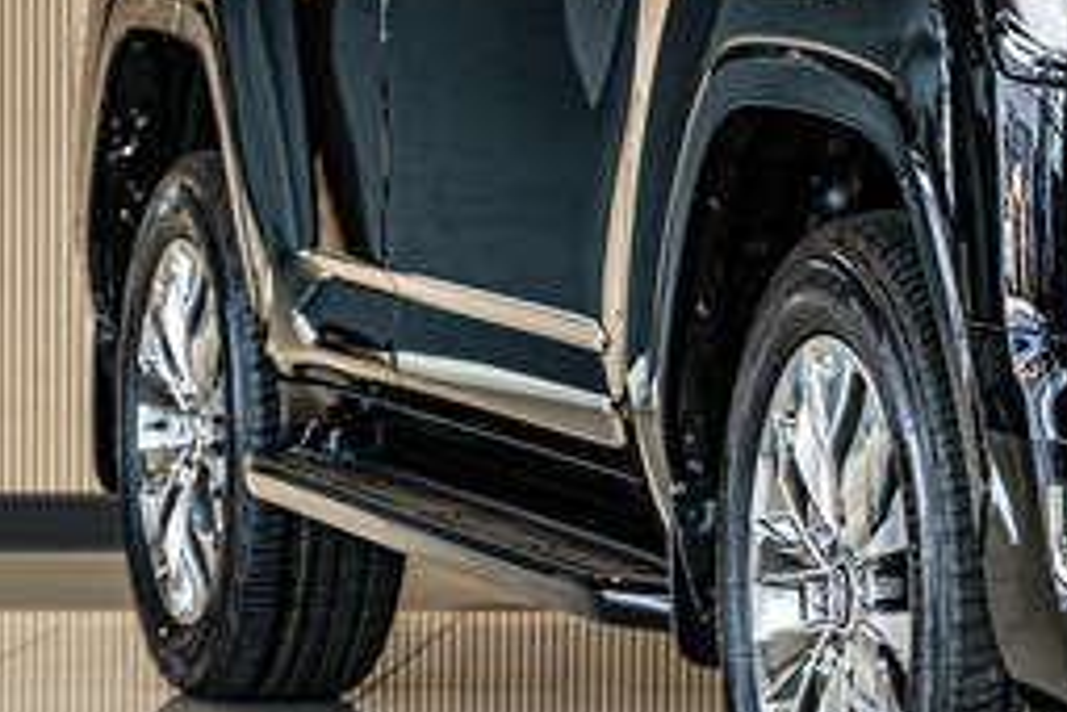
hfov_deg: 8.7
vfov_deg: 5.9
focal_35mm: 233
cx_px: 1395
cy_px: -38
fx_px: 6905
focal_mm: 58
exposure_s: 1/125
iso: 320
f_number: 4
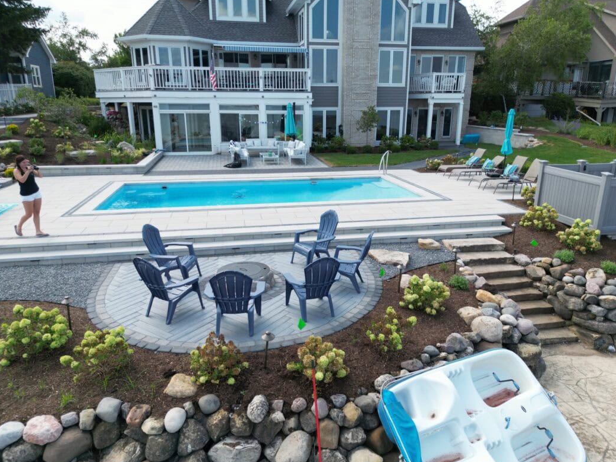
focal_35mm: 25
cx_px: 319
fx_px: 445
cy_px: 227
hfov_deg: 69.4
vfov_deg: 54.9
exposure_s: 1/1250
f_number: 1.7
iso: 200
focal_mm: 6.7
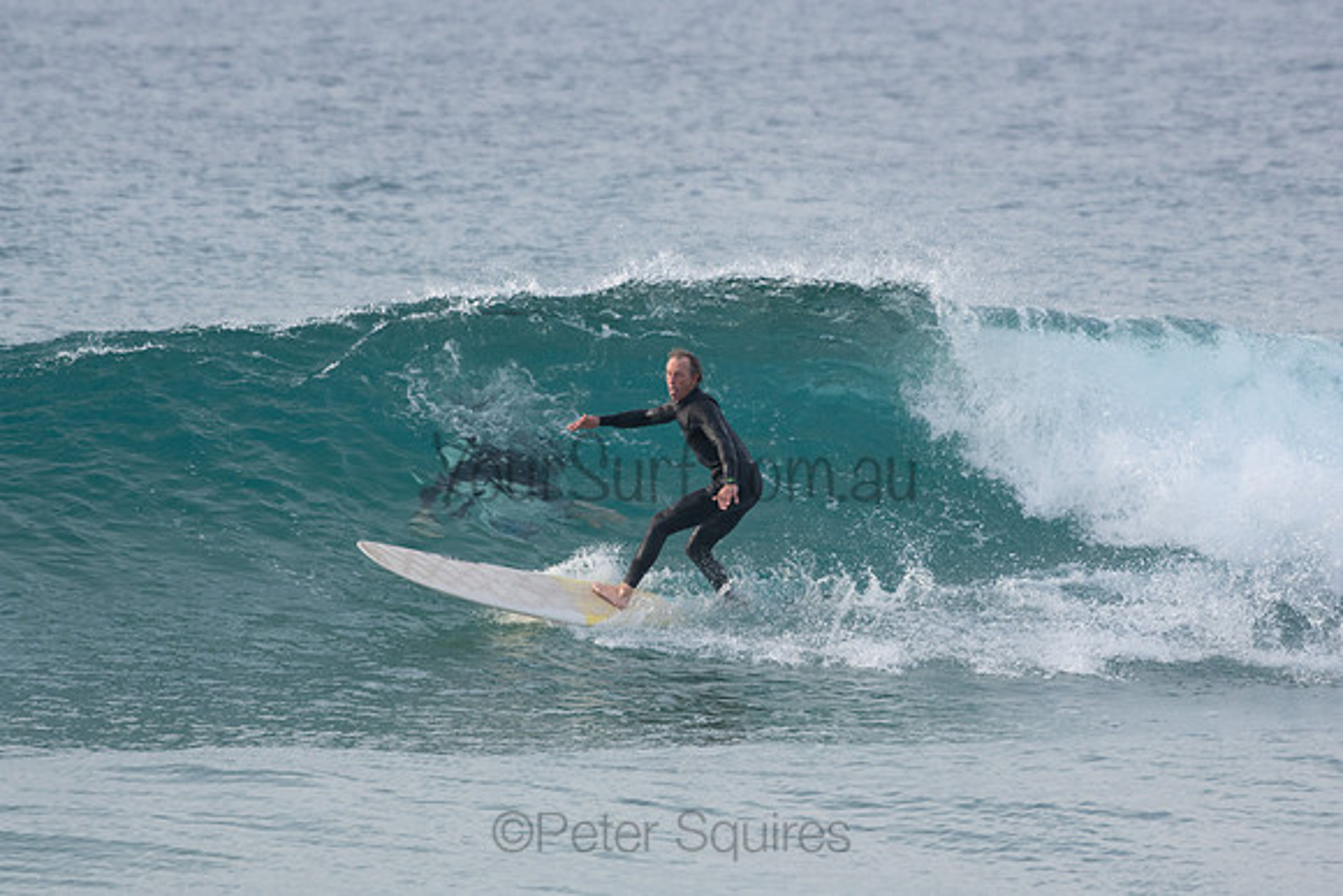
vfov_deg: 2.9
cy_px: 448
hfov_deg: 4.3
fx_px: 17910
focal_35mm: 480
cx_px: 672
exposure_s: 1/1600
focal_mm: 320
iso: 640
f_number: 5.6
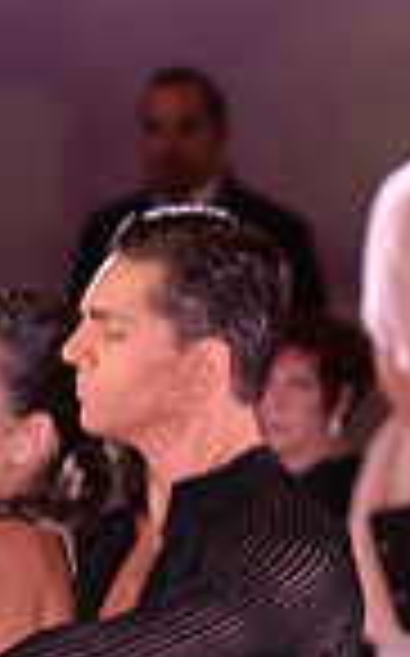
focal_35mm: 546
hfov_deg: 2.4
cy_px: 904
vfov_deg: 3.8
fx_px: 9781
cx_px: -7
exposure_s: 1/250
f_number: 3.5
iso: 1600
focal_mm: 135
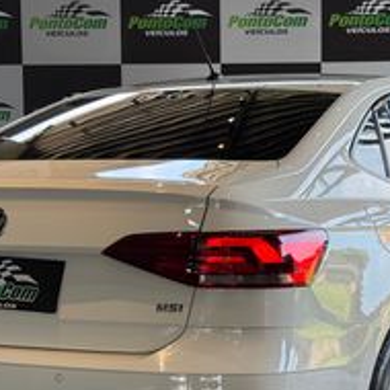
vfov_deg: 16.6
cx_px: 238
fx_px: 1338
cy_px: 244
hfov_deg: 16.6
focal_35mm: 105
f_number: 1.78
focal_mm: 6.76
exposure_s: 1/351
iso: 80
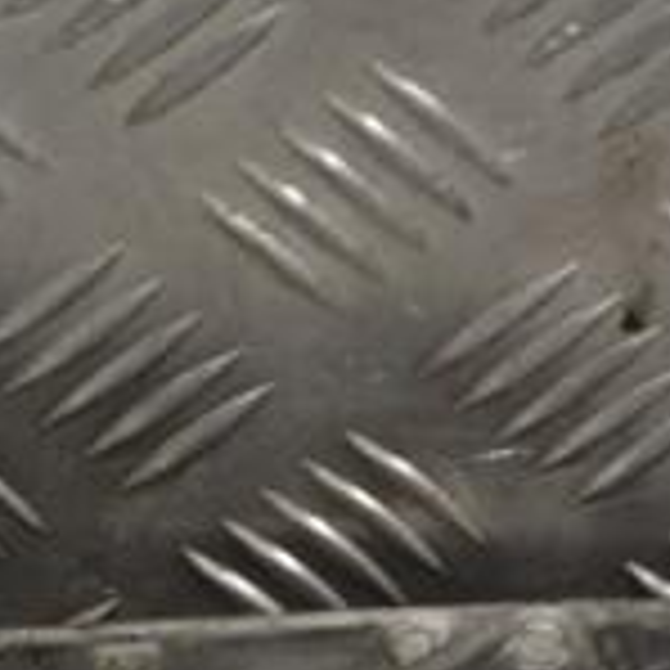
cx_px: 364
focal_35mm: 283
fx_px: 6191
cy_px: 594
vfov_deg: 6.2
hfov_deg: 6.2
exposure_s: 1/80
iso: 400
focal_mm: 55
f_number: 5.6
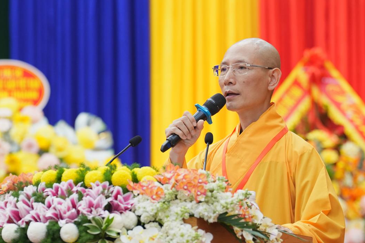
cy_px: 114
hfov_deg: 6.0
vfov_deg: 4.0
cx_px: 195
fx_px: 3488
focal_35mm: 344
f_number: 4
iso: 2500
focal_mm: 200
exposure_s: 1/125
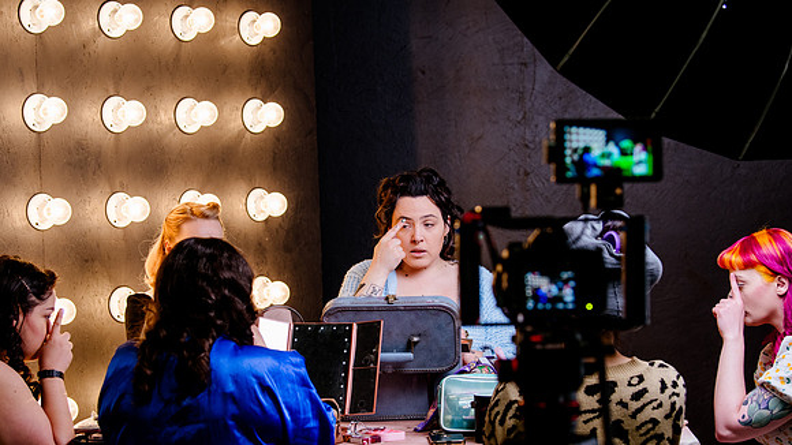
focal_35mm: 86
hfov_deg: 24.9
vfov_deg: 14.1
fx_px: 1795
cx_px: 378
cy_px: 266
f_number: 4
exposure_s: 1/100
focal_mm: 70
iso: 400
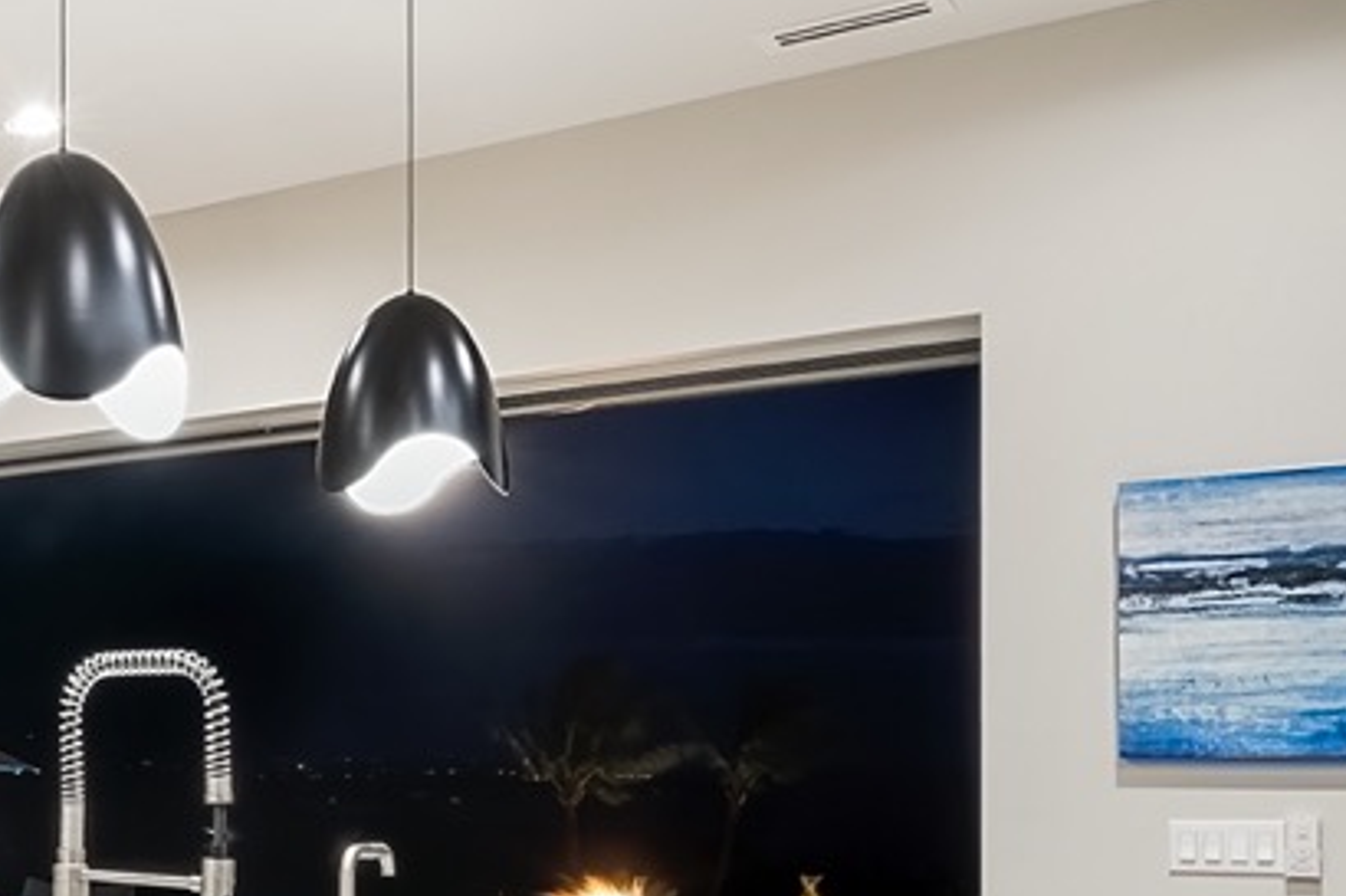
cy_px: 783
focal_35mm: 50
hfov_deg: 34.3
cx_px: -131
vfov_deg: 26.2
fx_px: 1869
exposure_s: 1/2
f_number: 8
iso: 100
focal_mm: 16
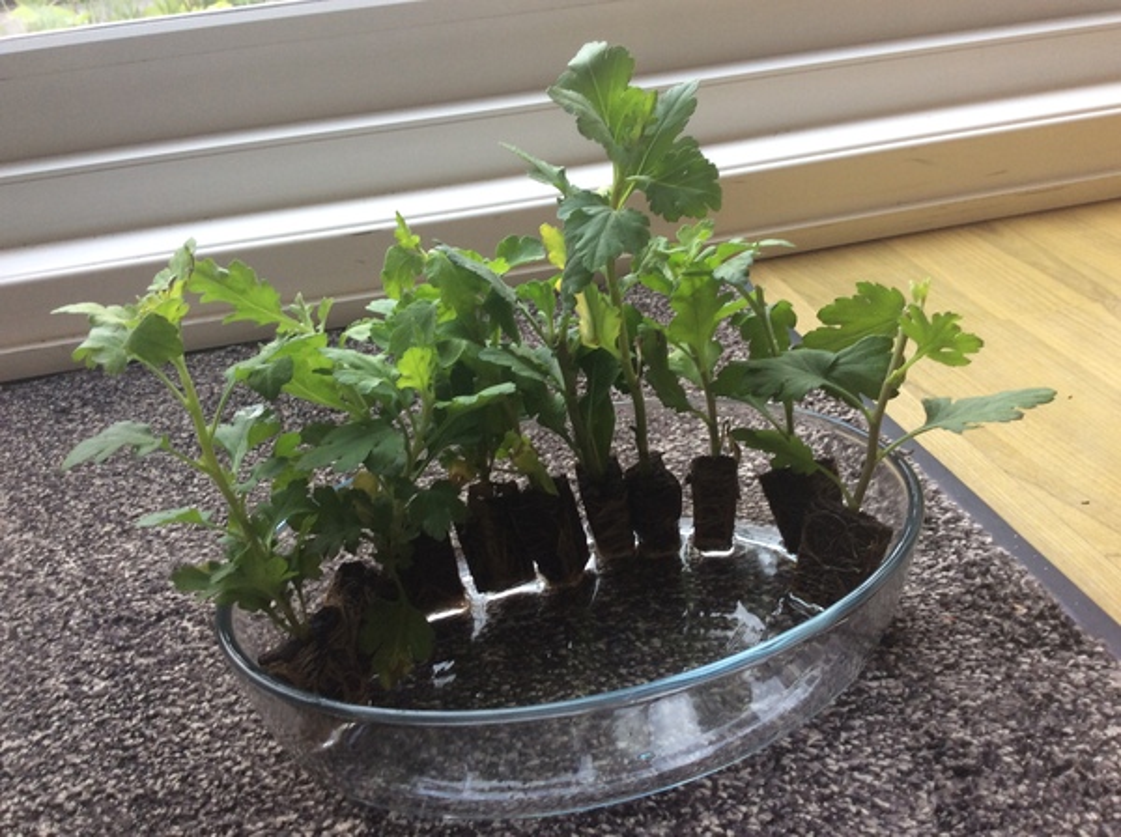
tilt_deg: -28.9
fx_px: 1035
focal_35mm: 32
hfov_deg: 56.9
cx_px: 560
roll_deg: +6.9
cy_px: 418
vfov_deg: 44.0
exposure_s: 1/25
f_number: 2.4
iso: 50
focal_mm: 3.3
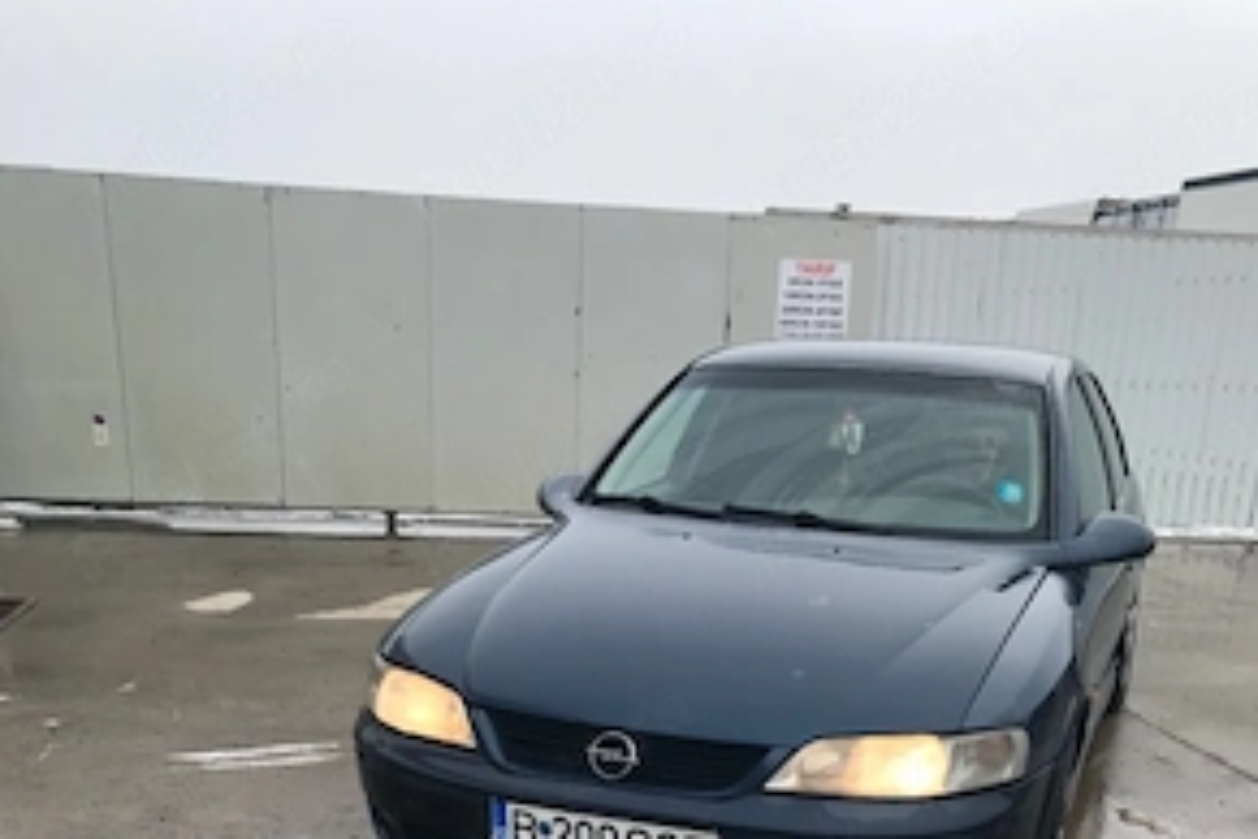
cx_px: 635
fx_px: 1398
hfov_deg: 48.5
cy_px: 848
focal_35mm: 40
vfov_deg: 30.9
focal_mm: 3.99
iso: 20
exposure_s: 1/855
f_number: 1.8
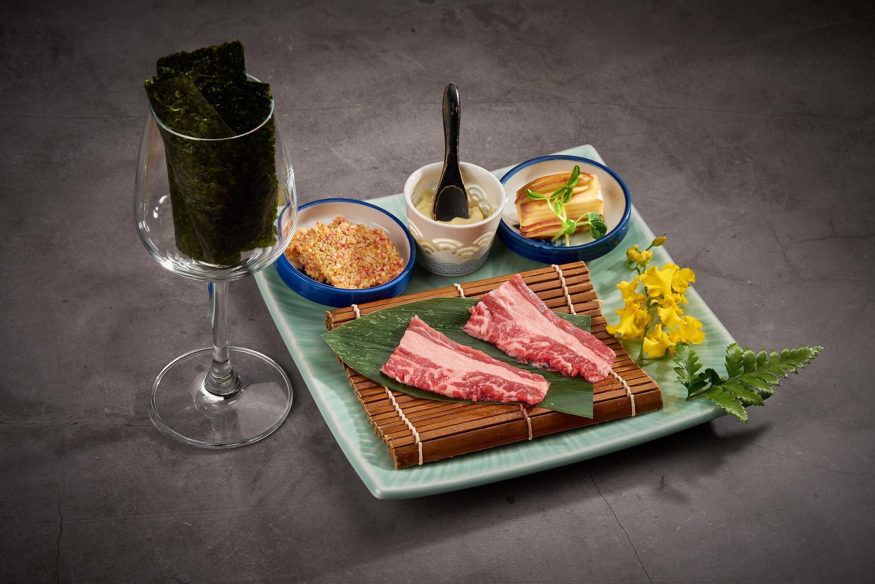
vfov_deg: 15.2
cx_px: 438
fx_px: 2188
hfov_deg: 22.6
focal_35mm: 90
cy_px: 292
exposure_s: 1/160
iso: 200
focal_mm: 90
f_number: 16
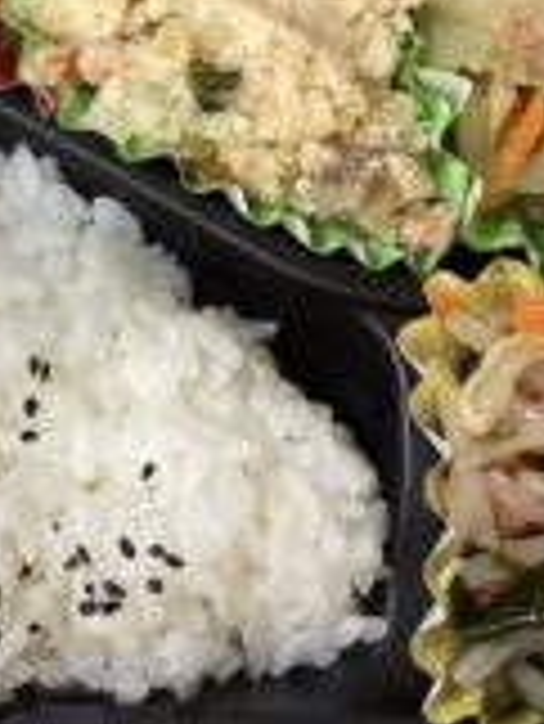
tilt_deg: -72.4
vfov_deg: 26.6
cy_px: 173
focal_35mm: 72
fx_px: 1507
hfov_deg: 20.2
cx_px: 110
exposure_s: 1/60
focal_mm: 3.3
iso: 250
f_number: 2.4
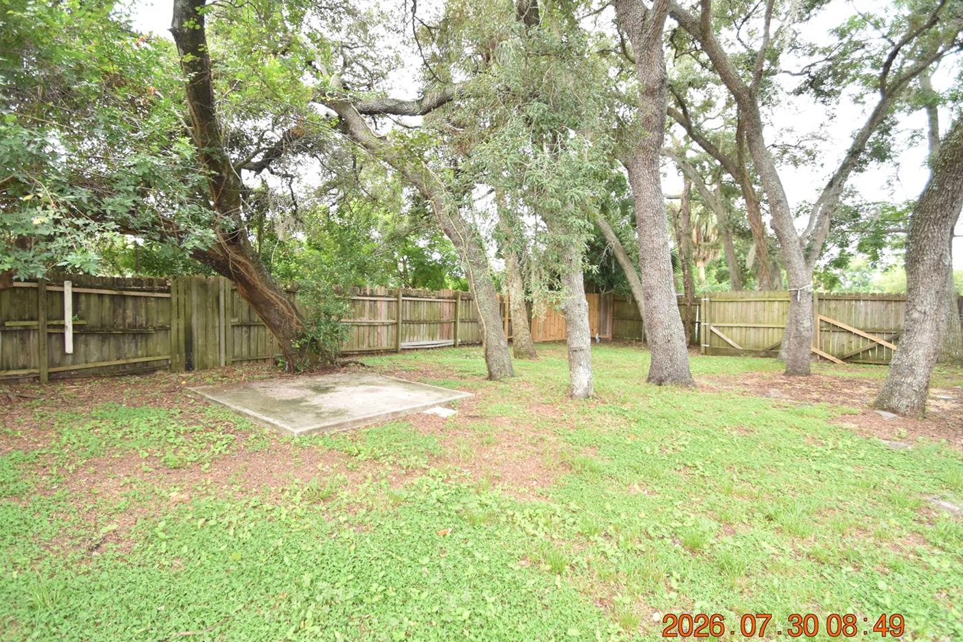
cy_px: 317
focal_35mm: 17
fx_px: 455
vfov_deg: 70.4
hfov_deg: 93.2
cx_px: 461
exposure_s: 1/180
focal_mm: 10
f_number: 3.5
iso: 800
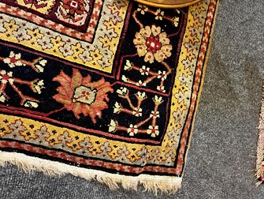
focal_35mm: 31
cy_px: 105
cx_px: 137
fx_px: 237
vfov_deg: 45.5
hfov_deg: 58.3
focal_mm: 5.1
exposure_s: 1/33
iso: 500
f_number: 1.6
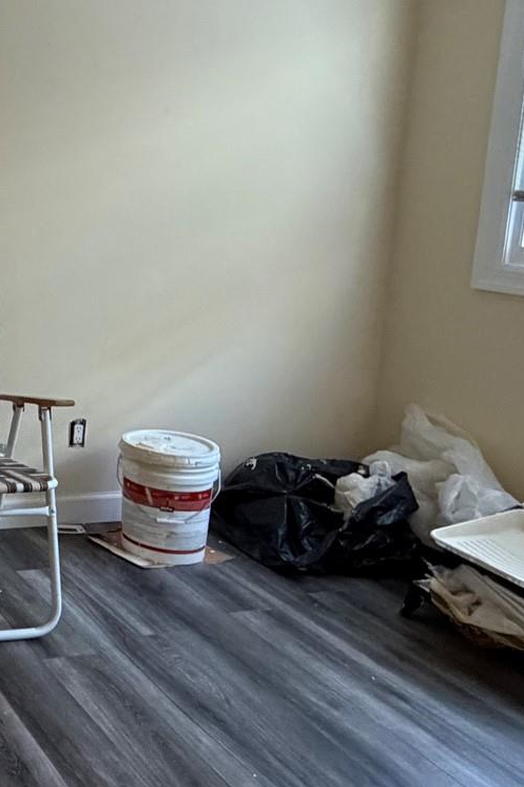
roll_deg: -1.1
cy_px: 287
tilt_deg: -7.8
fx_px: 874
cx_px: -196
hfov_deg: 26.8
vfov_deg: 47.9
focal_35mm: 40
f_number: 2.2
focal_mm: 2.22
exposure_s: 1/60
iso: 640
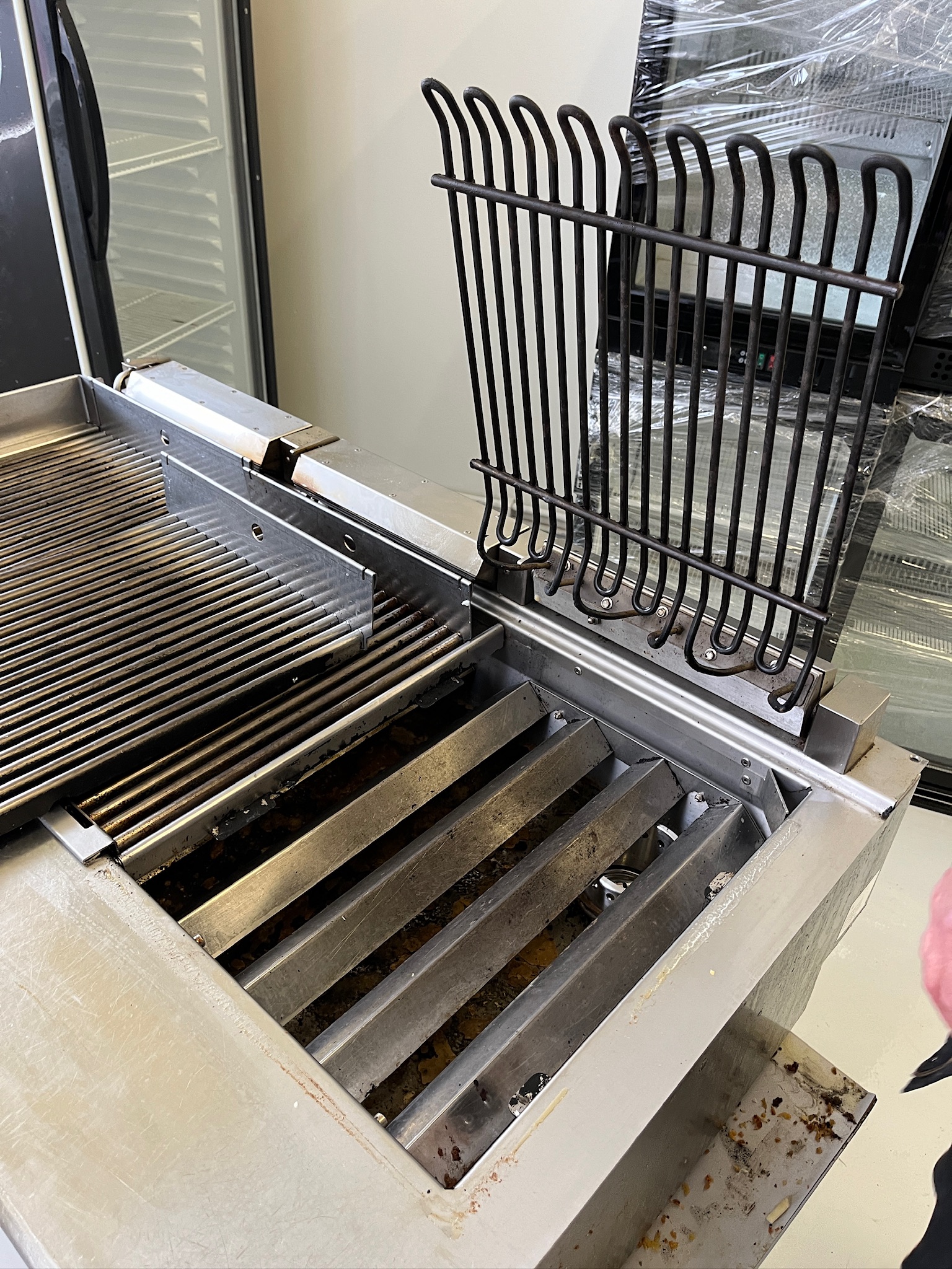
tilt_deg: -36.3
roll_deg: -3.0
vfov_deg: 67.3
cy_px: 634
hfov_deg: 53.1
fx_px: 953
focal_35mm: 26
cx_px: 476
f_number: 1.6
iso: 160
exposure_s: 1/50
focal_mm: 5.1
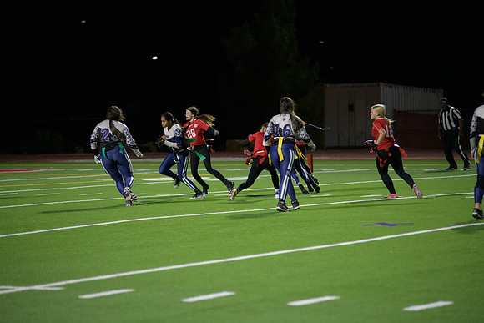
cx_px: 242
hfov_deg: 14.2
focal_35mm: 145
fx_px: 1950
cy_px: 162
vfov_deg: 9.5
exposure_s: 1/640
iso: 2800
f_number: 2.8
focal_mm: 145
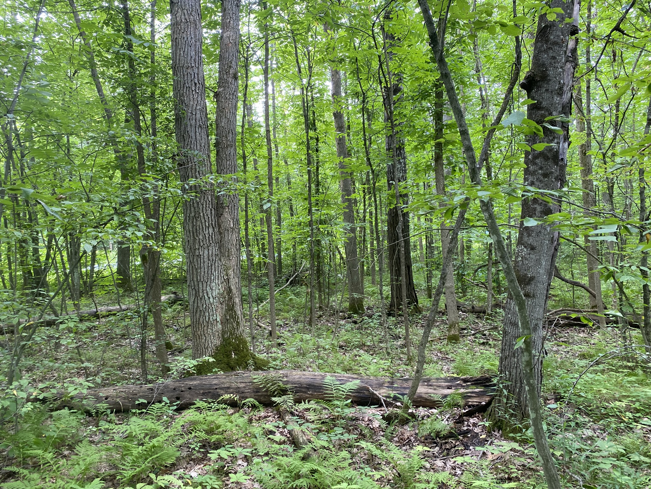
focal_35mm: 26
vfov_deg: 53.1
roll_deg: +2.2
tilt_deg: -0.4
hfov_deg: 67.3
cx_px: 326
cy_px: 244
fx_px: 489
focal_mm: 4.25
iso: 125
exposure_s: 1/117
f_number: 1.8
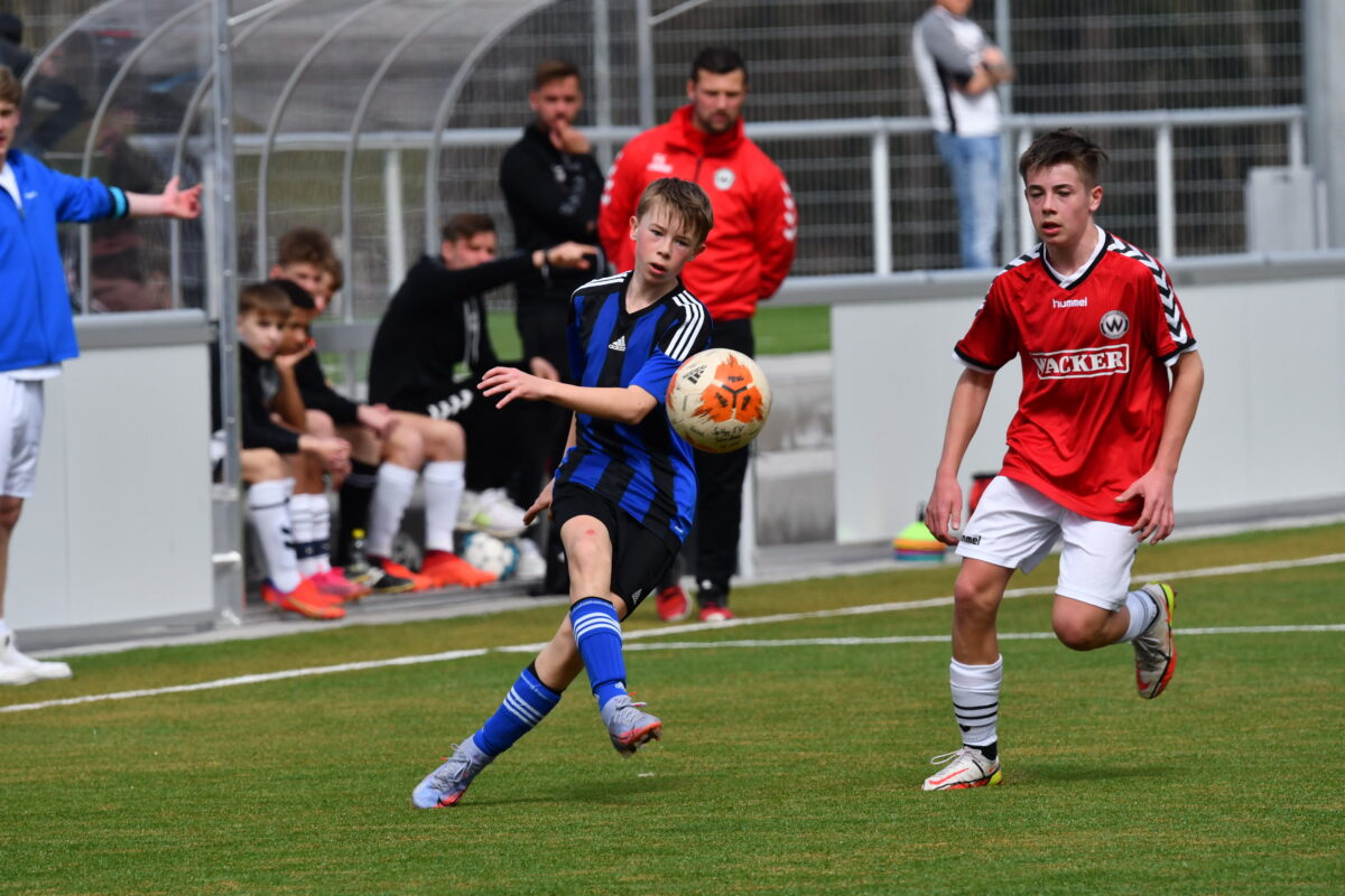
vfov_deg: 2.6
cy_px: 448
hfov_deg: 3.9
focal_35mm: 525
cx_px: 672
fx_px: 19613
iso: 400
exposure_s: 1/1600
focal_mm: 350
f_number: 7.1
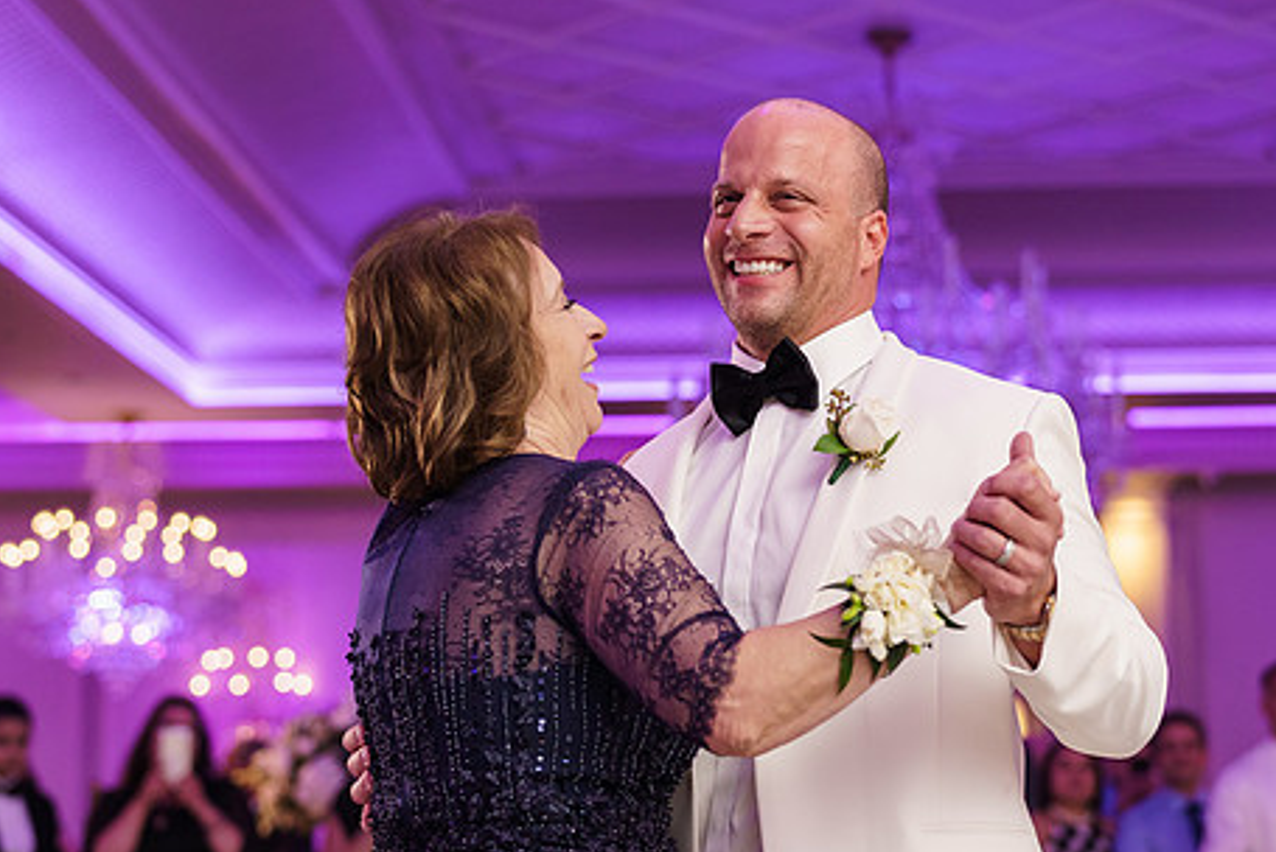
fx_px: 3192
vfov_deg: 15.2
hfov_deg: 22.6
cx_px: 791
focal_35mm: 90
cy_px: 421
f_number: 2
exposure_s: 1/250
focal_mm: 50
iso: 1000
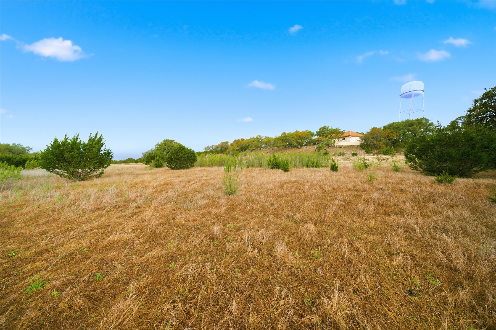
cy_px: 165
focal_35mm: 12
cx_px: 248
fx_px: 165
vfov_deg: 90.0
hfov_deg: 112.6
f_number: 9
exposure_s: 1/100
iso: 400
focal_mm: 12
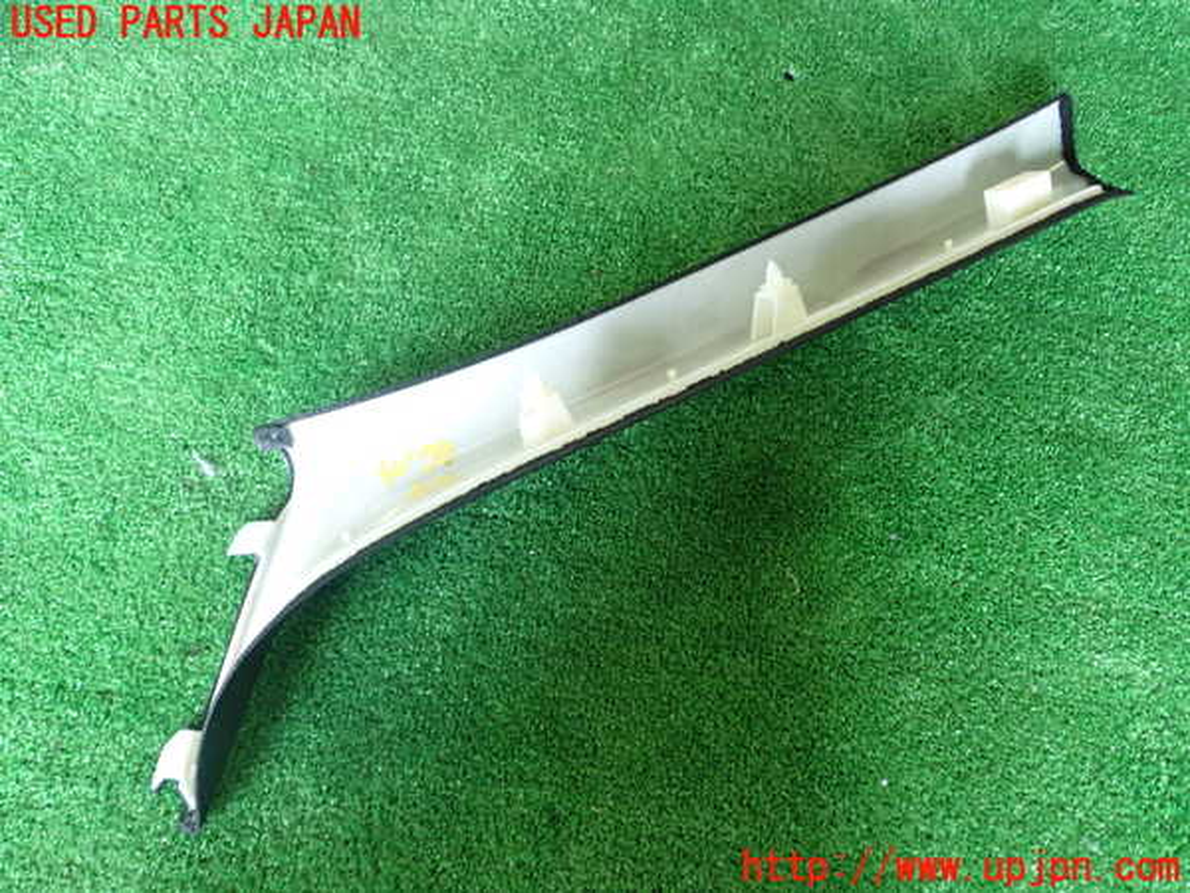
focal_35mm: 30
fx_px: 1031
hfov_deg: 60.0
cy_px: 446
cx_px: 595
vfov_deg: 46.8
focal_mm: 5.4
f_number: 2.3
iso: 400
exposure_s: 1/30
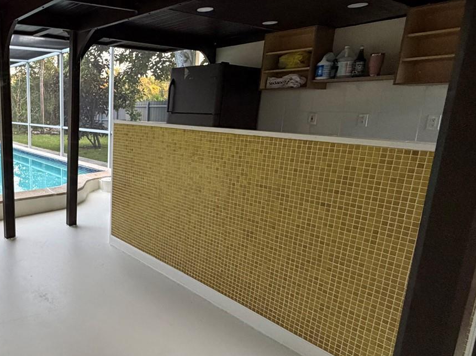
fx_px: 357
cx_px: 63
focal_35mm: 26
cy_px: 181
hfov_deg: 59.1
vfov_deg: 53.0
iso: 320
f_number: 2.2
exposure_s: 1/77
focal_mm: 2.22
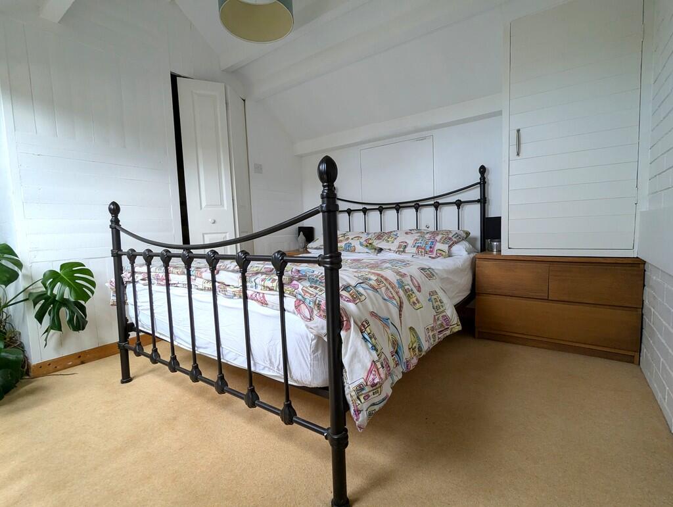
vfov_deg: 78.2
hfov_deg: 94.4
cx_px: 336
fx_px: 312
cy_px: 254
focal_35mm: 16
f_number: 2.2
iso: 98
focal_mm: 2.35
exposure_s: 1/83.1
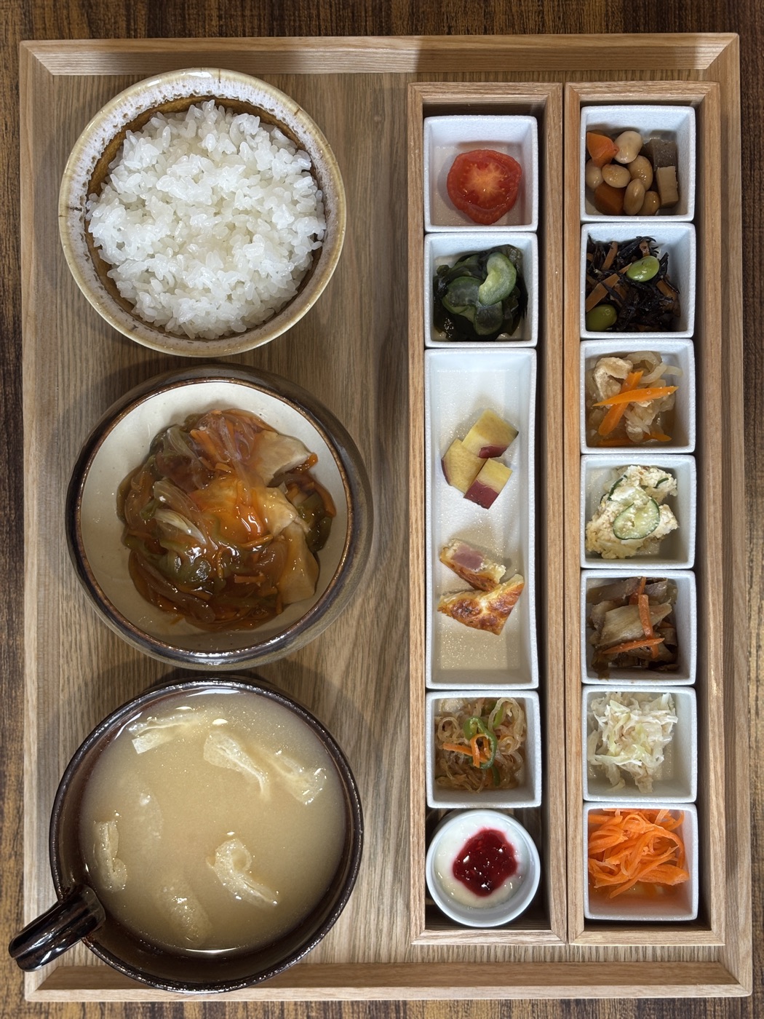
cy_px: 510
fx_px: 1530
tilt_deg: -88.9
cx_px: 382
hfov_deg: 28.0
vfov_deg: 36.8
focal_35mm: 52
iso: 64
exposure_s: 1/60
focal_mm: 5.96
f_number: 1.6
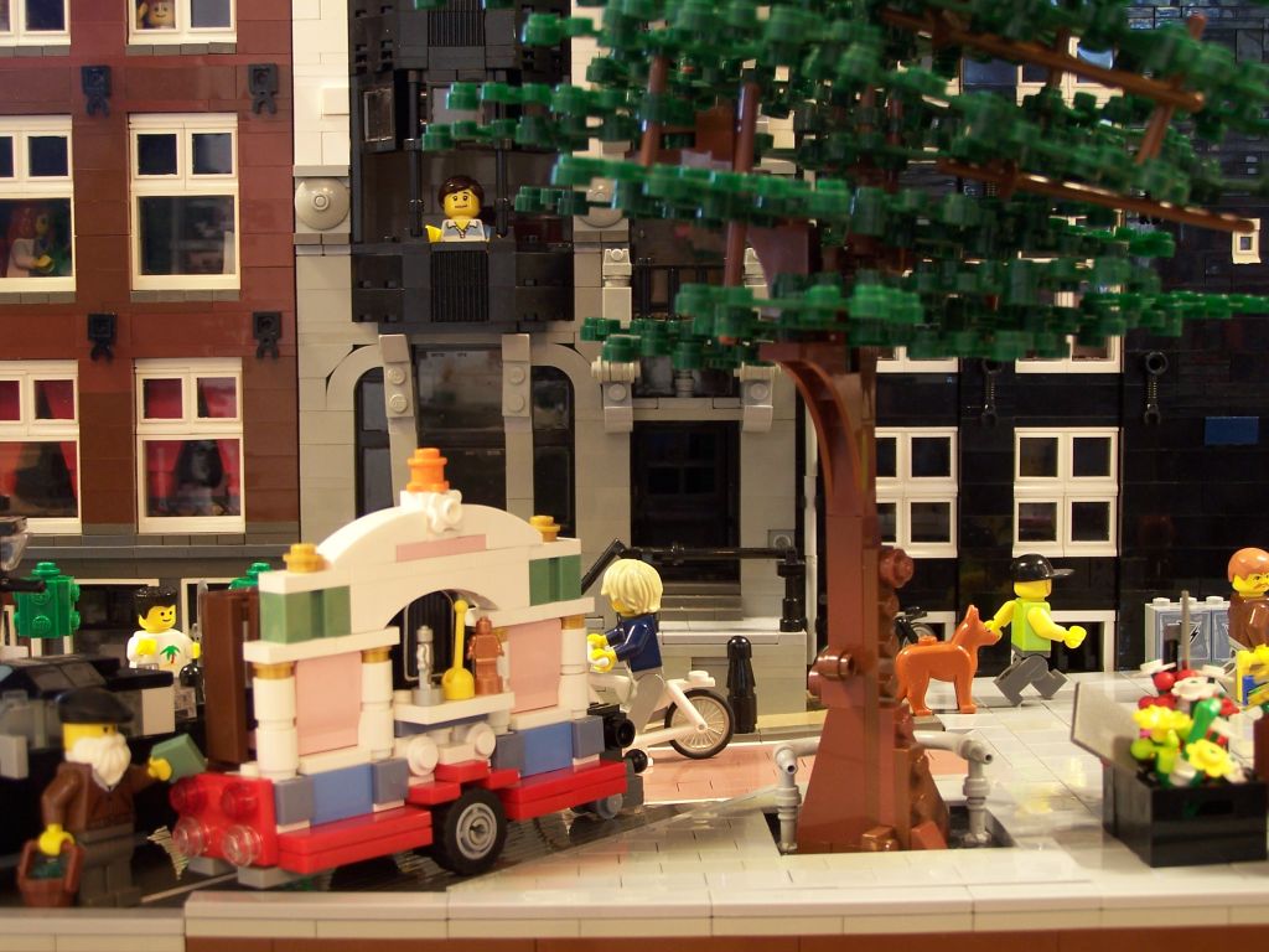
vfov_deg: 24.8
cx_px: 634
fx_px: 2163
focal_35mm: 59
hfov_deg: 32.7
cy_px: 476
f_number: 3.1
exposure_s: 1/2
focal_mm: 9.8
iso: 80
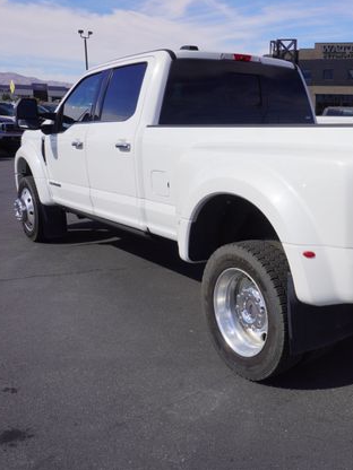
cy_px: 230
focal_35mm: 40
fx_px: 544
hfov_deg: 34.5
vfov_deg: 46.8
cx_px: 298
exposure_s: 1/200
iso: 100
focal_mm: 18
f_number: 10
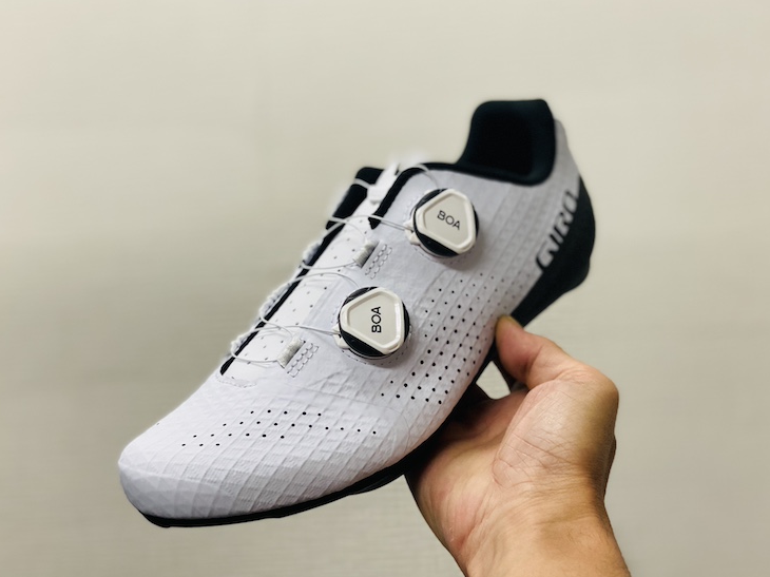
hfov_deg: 33.8
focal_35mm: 57
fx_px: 1267
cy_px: 293
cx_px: 377
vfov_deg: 25.6
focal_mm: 6
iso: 160
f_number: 2
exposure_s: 1/100
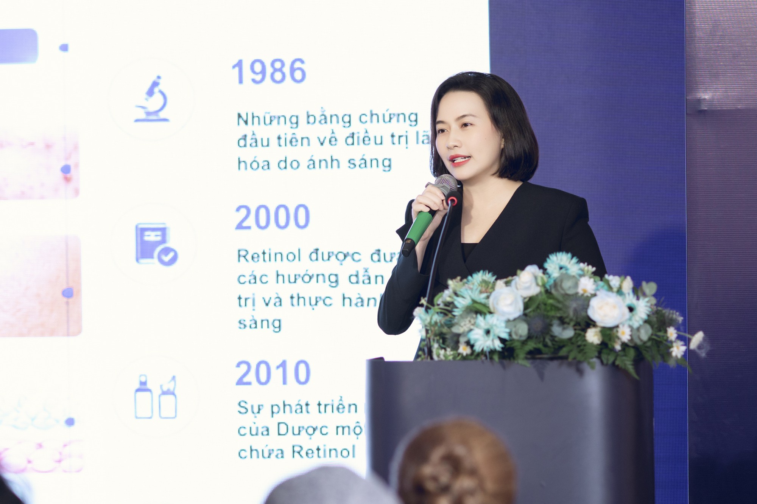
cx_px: 378
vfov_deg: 10.8
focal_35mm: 127
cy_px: 252
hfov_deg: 16.1
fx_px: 2670
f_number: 2
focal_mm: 85
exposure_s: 1/160
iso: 320
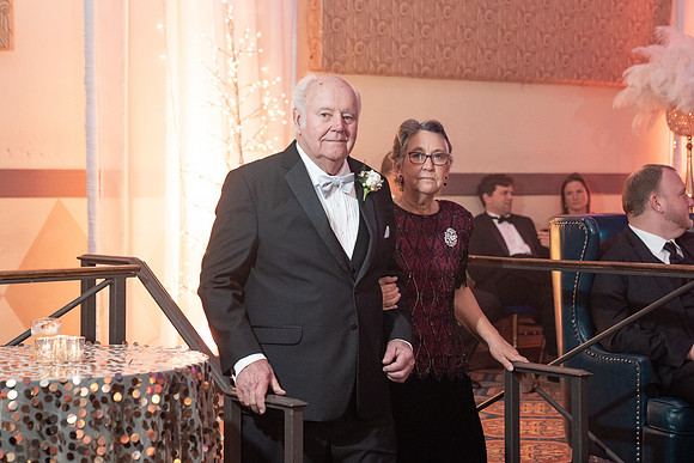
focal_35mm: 79
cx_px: 381
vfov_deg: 17.3
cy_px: 209
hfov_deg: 25.7
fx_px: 1519
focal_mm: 70
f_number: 4
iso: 4000
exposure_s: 1/100
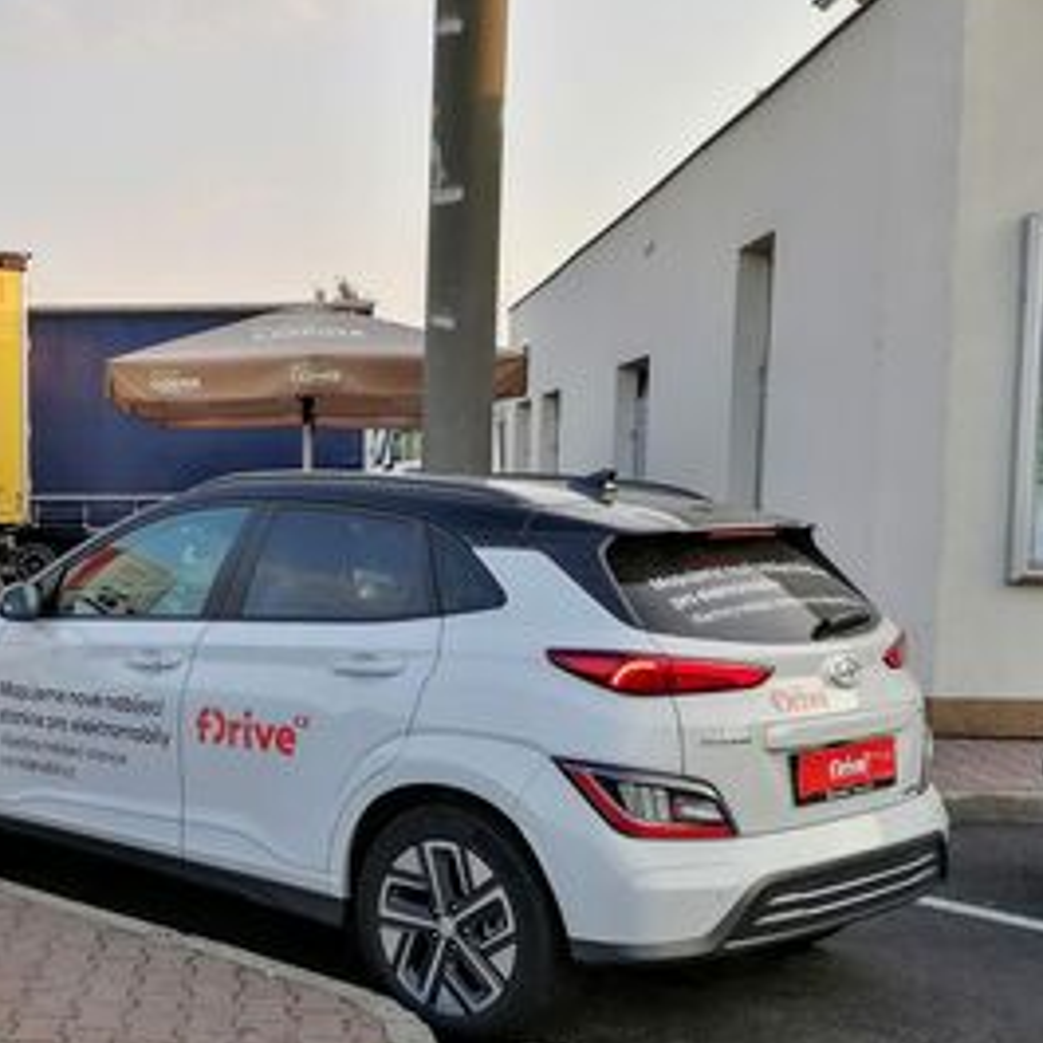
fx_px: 1773
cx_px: 130
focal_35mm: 52
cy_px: 598
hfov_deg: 31.4
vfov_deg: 32.7
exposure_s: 1/293
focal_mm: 5.3
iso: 50
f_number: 1.8
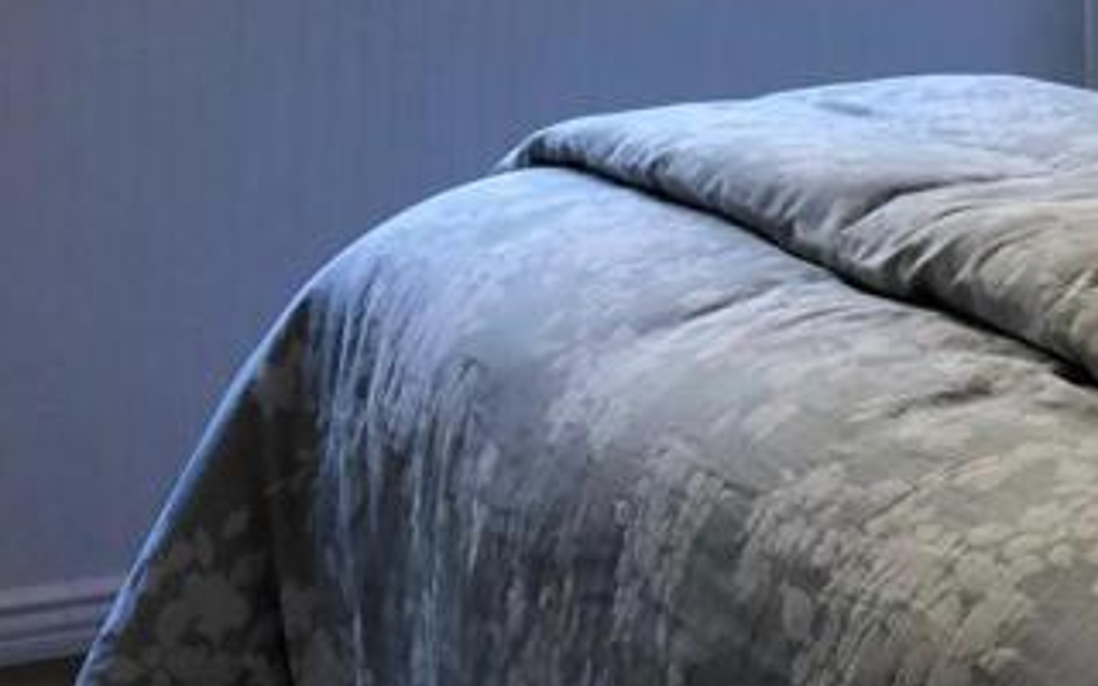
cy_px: -182
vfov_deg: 13.3
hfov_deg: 21.3
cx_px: 1026
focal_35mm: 95
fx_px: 2843
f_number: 1.8
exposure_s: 1/30
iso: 40
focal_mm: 3.99
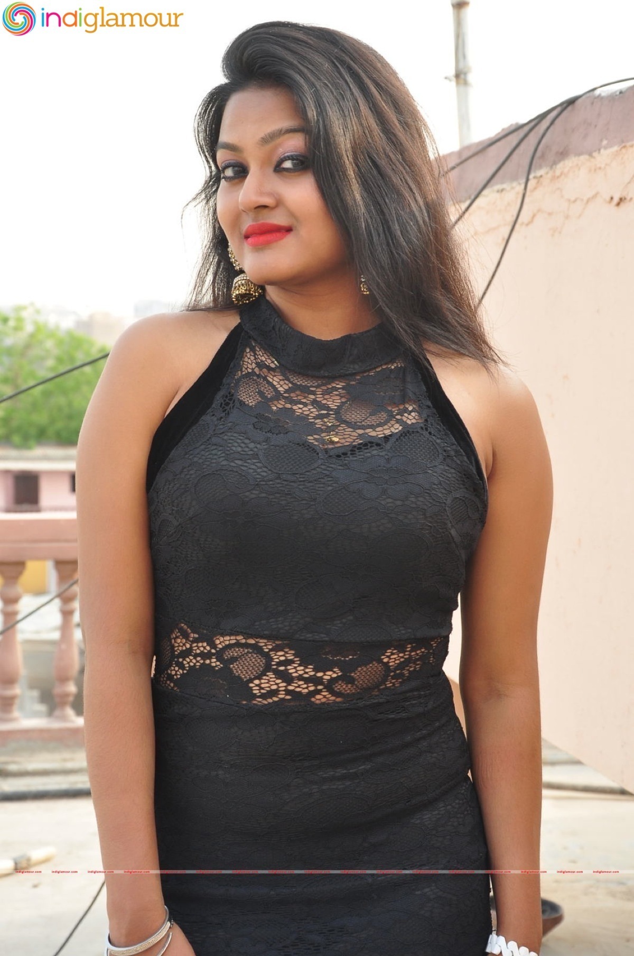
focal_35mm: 75
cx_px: 317
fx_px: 1987
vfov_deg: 27.0
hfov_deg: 18.1
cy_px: 478
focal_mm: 50
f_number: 7.1
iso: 400
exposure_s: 1/125
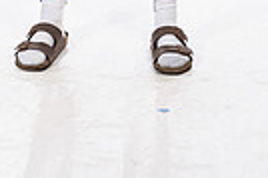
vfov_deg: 7.6
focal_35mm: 168
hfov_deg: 12.2
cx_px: 146
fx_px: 1249
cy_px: -234
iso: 640
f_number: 7.1
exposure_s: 1/250
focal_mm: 50
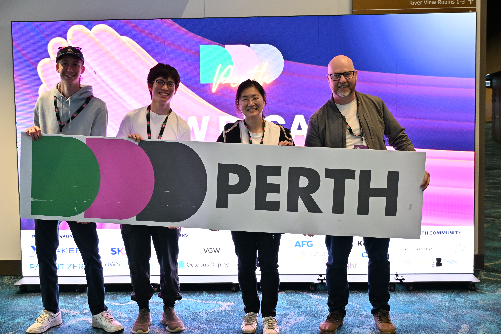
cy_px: 169
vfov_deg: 27.9
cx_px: 251
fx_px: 672
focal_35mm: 48
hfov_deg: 40.9
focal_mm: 31.5
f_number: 4
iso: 900
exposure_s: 1/60
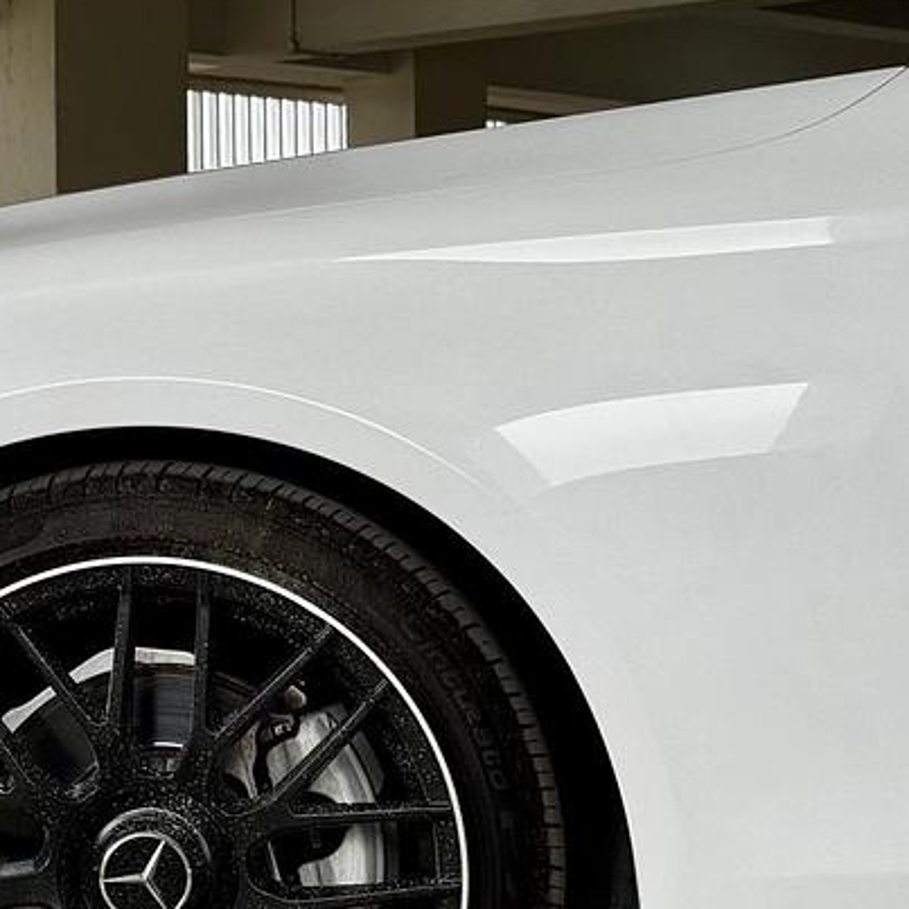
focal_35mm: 101
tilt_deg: -2.5
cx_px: 338
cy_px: 548
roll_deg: +0.4
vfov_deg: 17.2
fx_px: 3001
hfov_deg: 17.2
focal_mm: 6.76
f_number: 1.78
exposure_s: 1/888
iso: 64
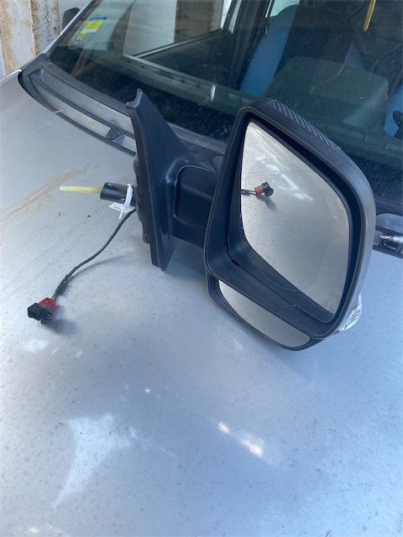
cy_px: 268
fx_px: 404
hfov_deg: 53.1
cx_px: 202
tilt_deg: -37.9
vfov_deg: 67.3
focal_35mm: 26
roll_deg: -8.6
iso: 32
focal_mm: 4.25
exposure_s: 1/122
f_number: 1.8
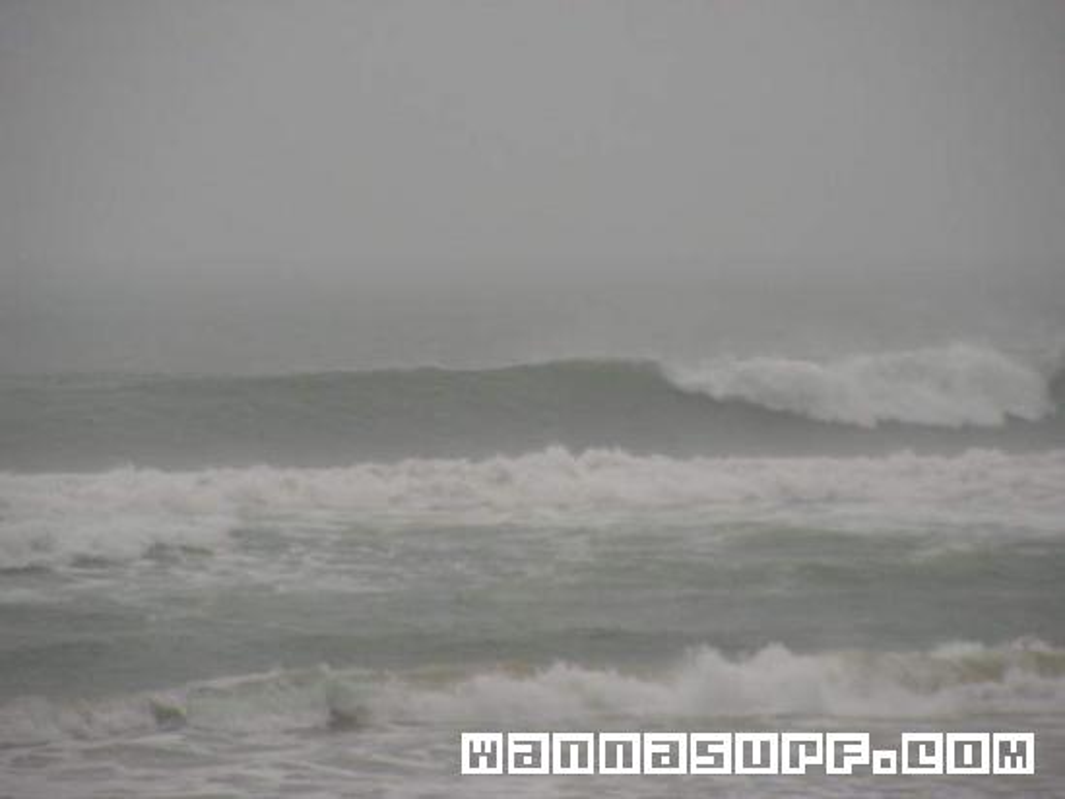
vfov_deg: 5.9
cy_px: 400
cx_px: 532
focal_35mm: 252
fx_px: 7755
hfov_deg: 7.9
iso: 200
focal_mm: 42.1
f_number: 3.2
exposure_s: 1/250
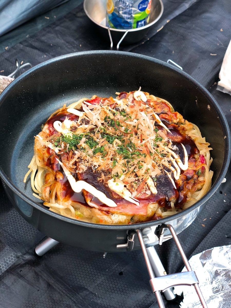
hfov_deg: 28.0
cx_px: 116
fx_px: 463
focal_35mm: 52
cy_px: 154
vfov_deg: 36.8
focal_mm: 6
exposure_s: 1/60
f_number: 2.4
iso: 16
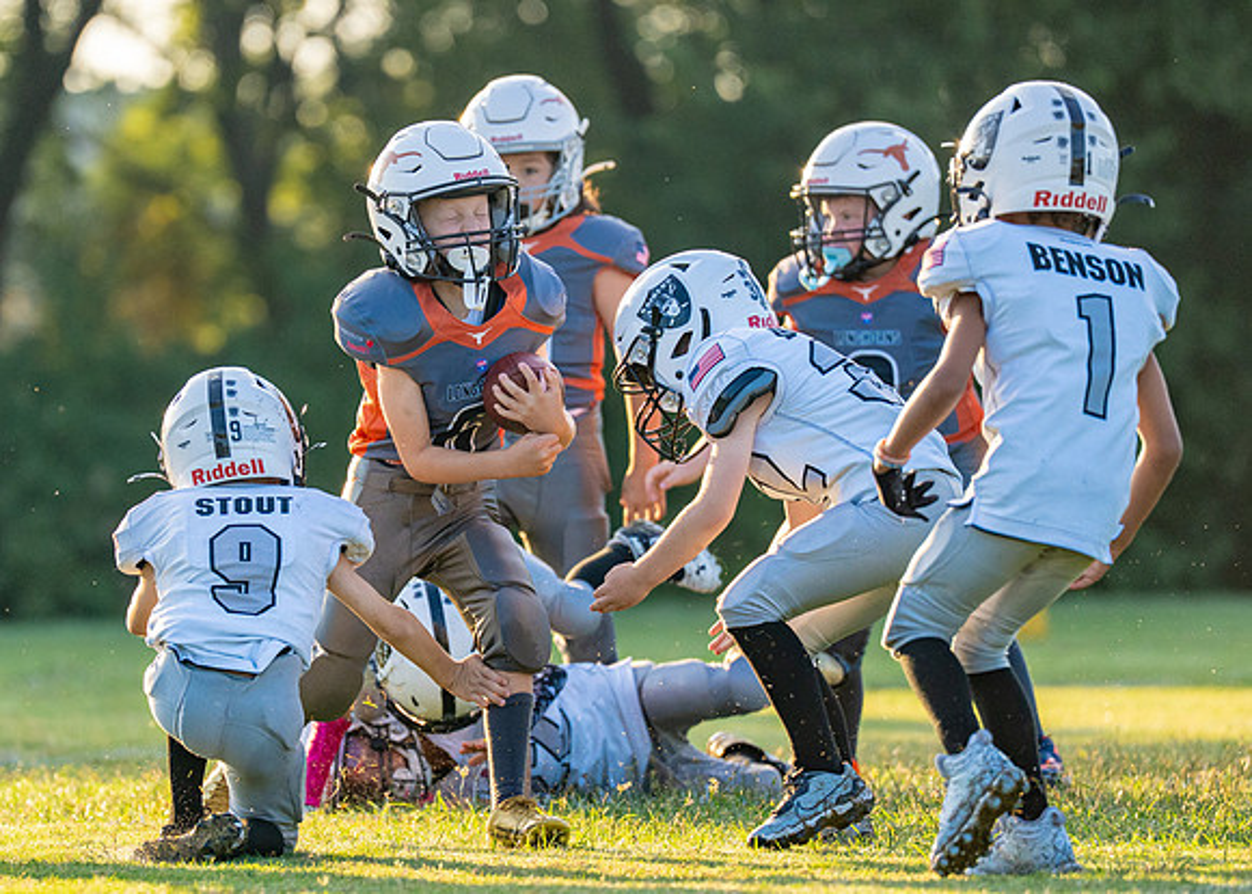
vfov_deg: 4.0
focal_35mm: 360
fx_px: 12812
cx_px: 419
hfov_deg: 5.6
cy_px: 479
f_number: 2.8
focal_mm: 200
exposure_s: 1/2500
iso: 500
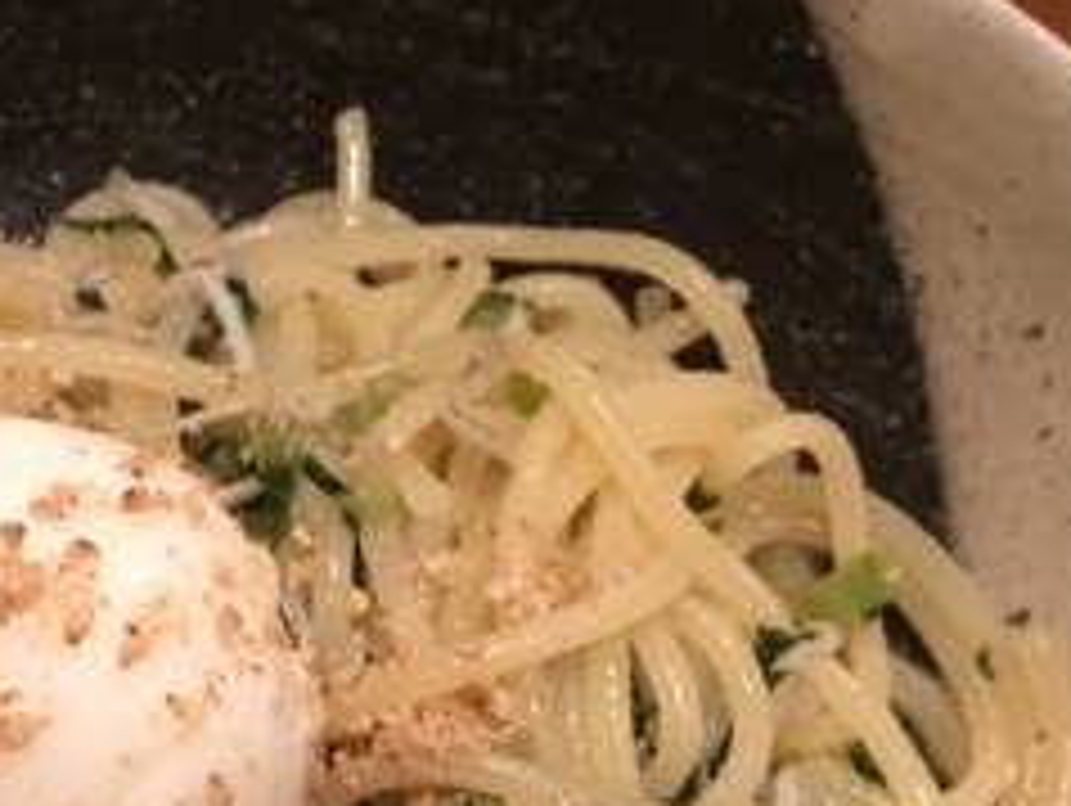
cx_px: 40
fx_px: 2261
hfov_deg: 25.5
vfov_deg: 19.2
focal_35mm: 73
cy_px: 932
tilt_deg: -59.4
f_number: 2.2
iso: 400
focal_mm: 4.15
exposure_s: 1/15
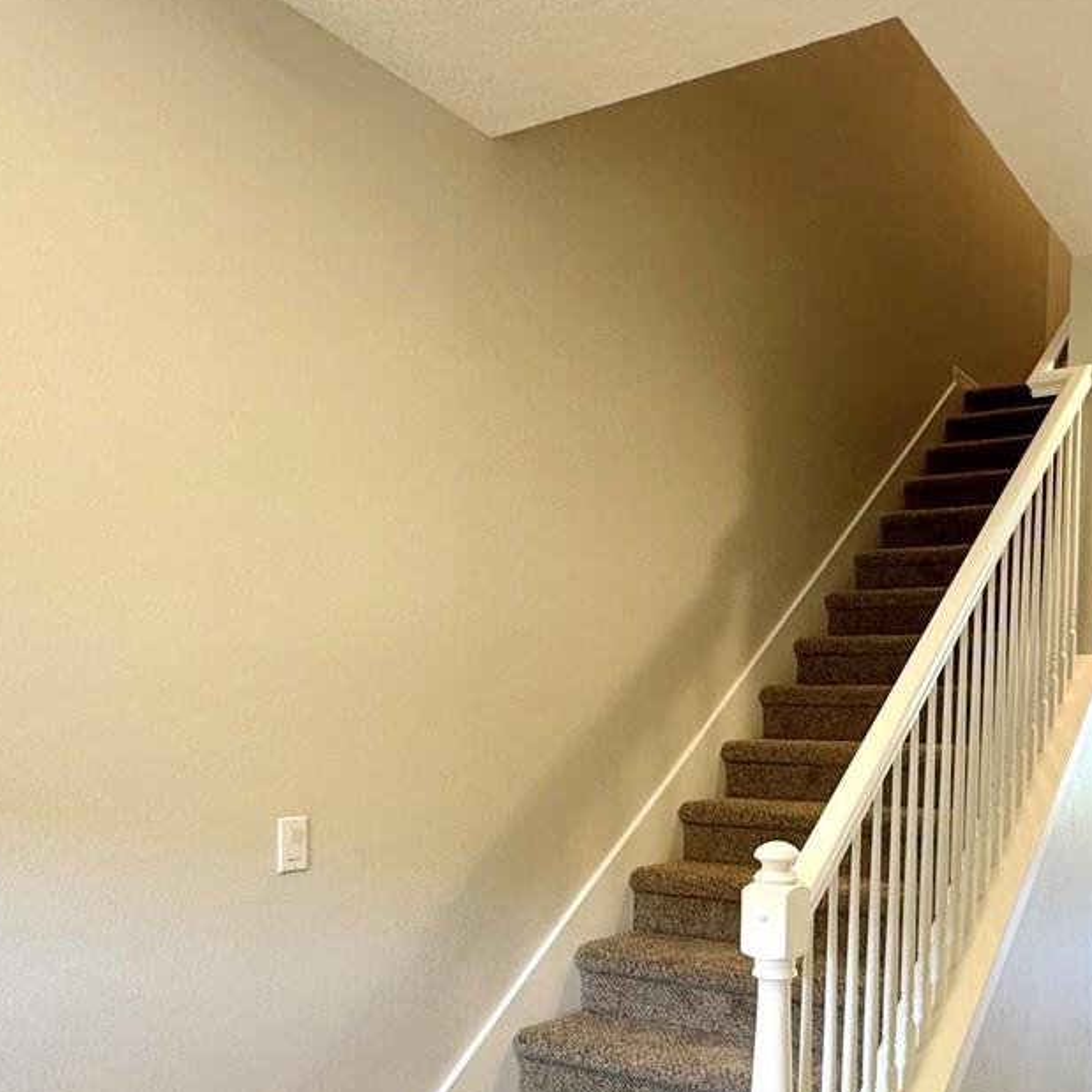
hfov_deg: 49.5
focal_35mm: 32
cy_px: 820
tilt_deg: -5.5
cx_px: 792
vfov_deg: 49.1
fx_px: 1142
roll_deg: -1.1
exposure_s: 1/60
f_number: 2.2
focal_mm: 2.22
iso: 200
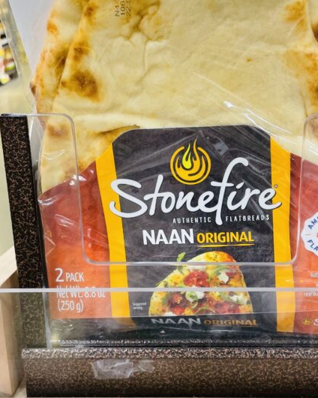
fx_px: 576
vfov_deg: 38.0
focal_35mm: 49
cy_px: 208
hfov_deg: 30.7
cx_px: 195
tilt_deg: -20.2
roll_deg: +1.4
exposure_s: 1/60
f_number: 1.6
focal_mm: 4.2
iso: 80
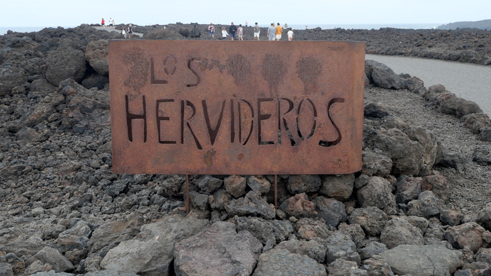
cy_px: 136
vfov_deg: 31.2
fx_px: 495
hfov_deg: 52.8
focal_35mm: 38
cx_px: 246
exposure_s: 1/250
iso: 200
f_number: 6.3
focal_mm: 17
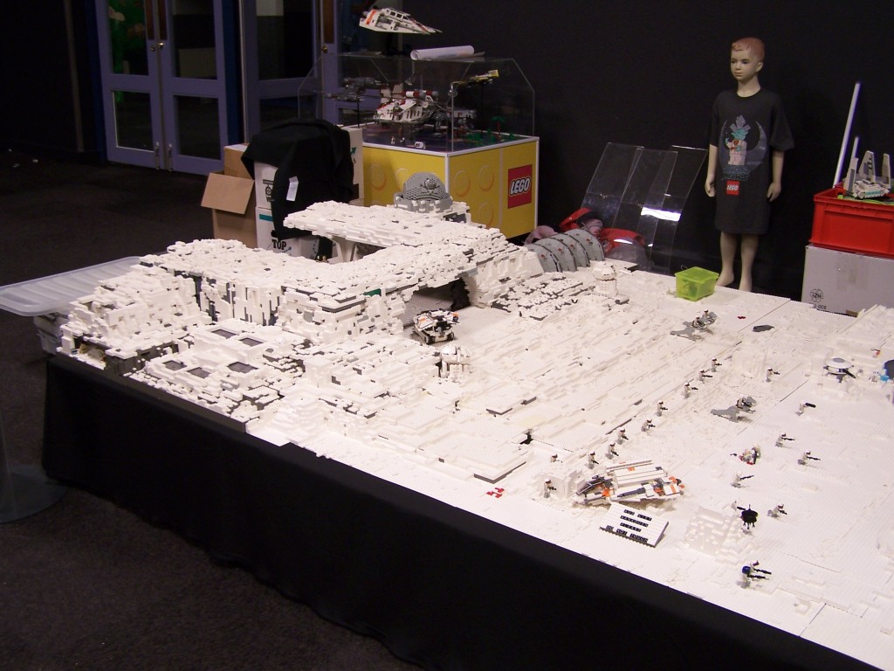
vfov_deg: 37.7
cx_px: 447
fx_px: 981
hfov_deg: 49.0
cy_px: 336
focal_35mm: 38
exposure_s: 1/4
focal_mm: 6.3
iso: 80
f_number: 2.8
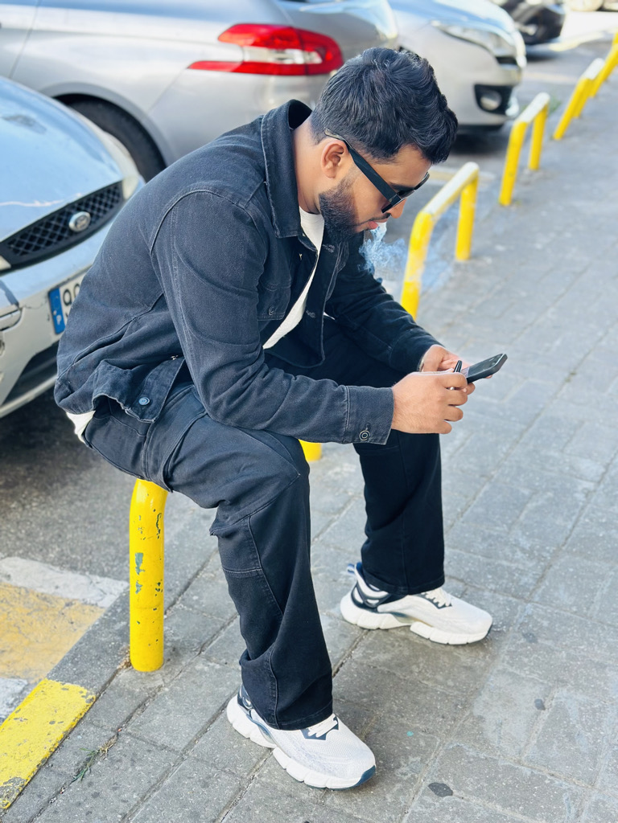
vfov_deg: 39.7
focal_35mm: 48
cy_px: 412
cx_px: 309
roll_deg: -3.3
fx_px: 1143
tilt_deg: -23.9
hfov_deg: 30.3
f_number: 1.78
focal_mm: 6.86
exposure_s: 1/271
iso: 80
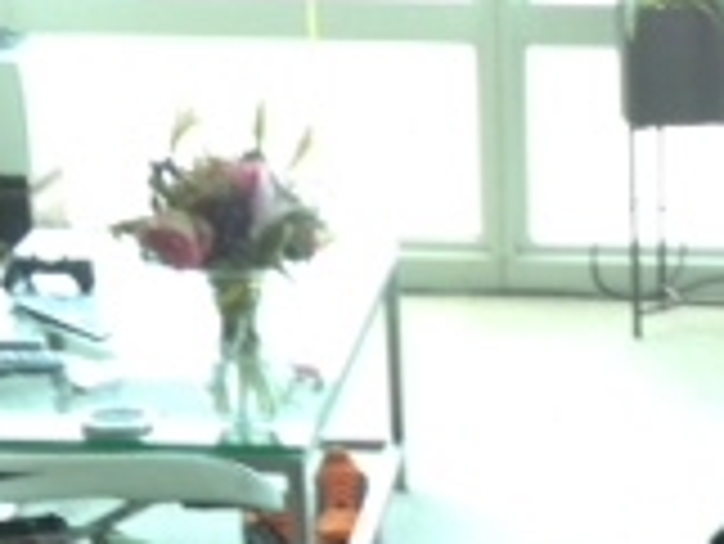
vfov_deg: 9.9
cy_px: 1070
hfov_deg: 14.0
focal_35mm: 139
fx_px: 2909
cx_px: 697
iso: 64
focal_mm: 4.28
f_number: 2.4
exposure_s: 1/40
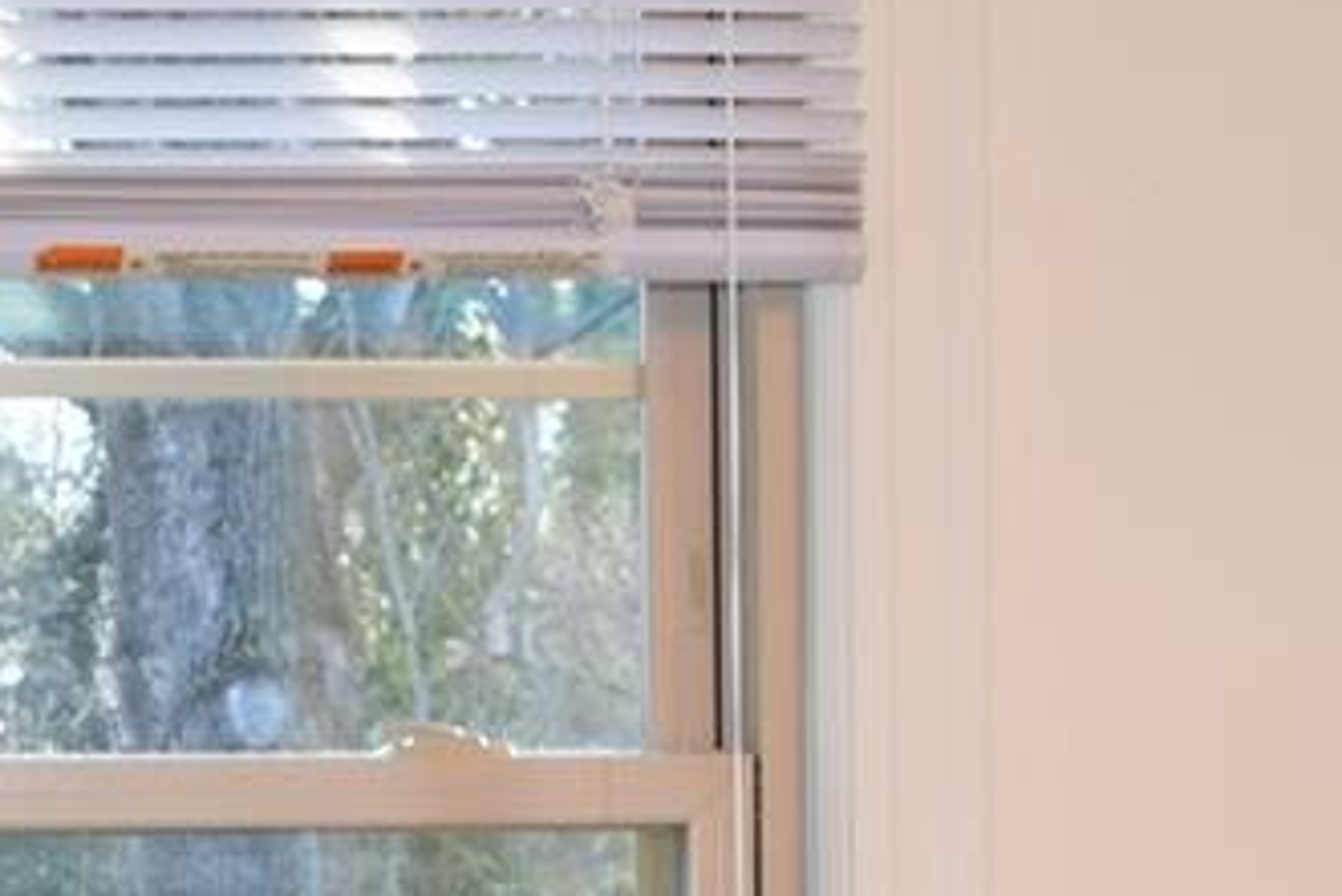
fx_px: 6228
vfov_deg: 7.8
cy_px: 1867
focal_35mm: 167
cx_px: 381
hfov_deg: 12.3
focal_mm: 18
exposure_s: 1/80
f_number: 4.5
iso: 400
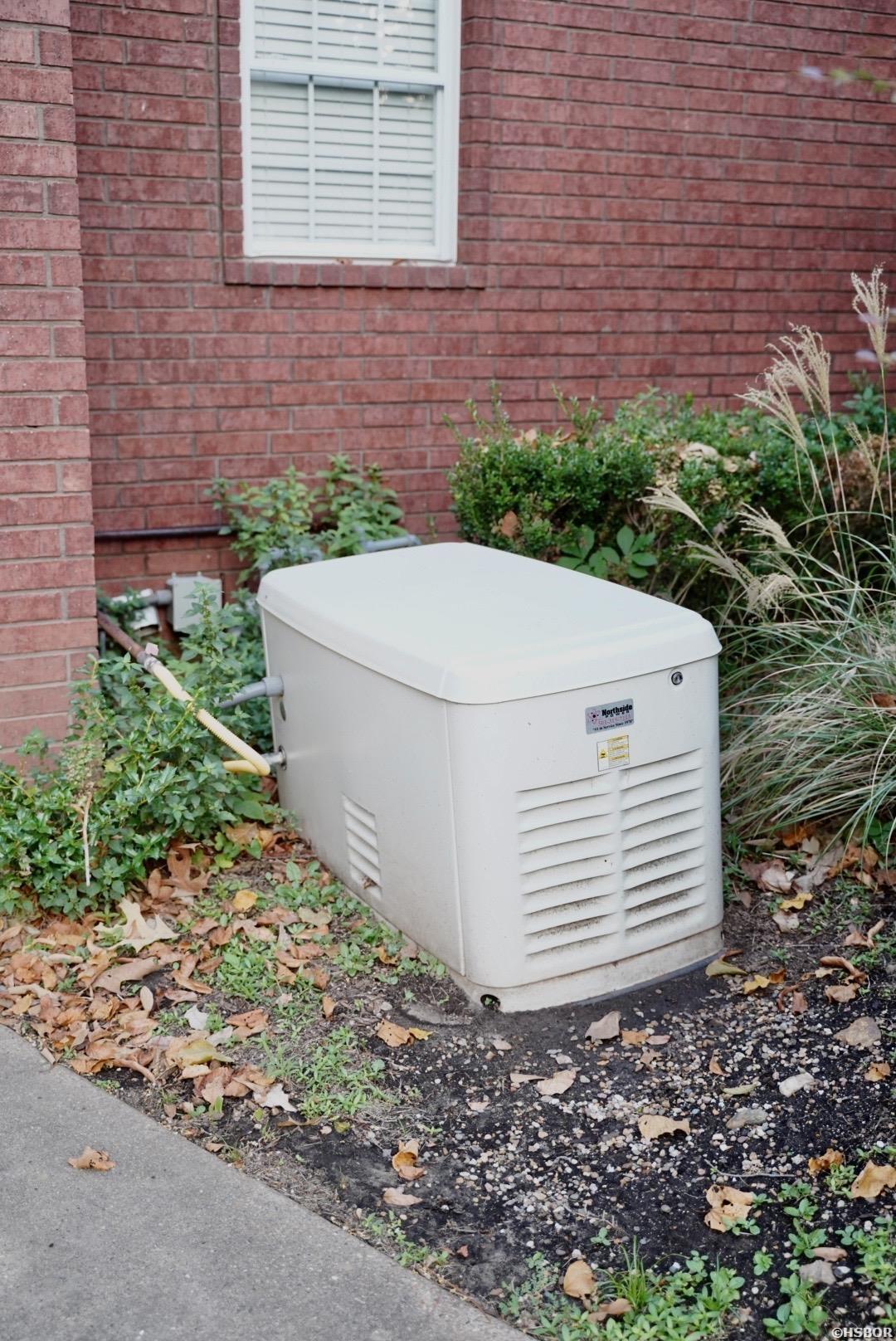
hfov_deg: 33.5
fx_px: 1491
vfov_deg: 48.4
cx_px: 448
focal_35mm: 40
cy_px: 670
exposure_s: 1/250
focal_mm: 40
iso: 2000
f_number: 2.8
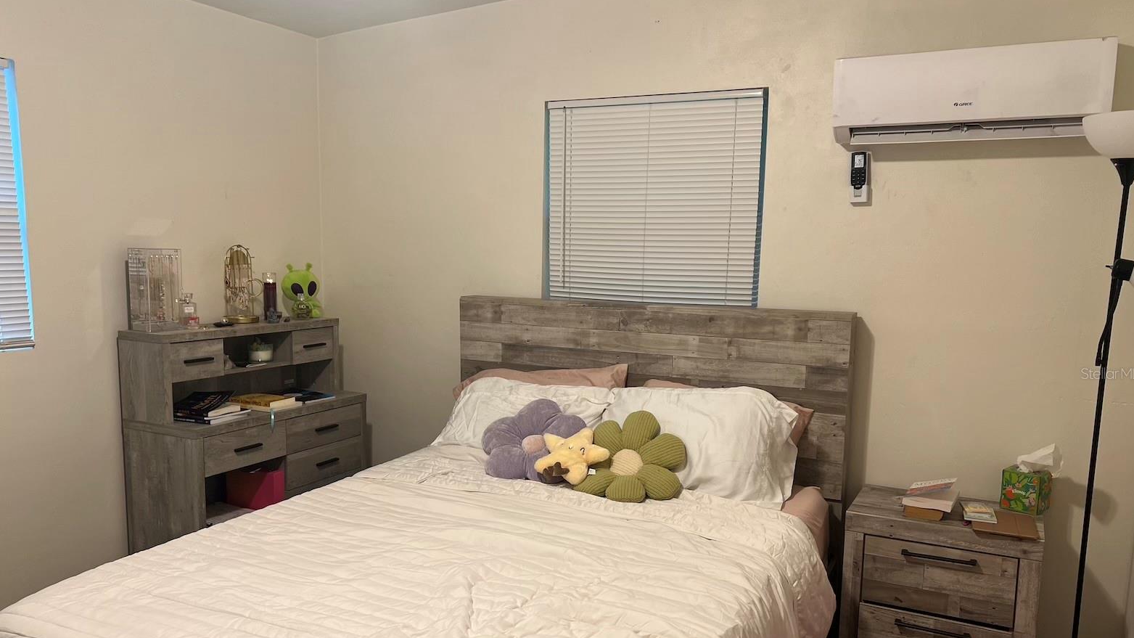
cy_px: 373
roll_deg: -1.0
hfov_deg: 66.1
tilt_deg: -9.7
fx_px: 872
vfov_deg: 40.0
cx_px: 569
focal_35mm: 29
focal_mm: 5.7
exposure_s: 1/60
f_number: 1.5
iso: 80
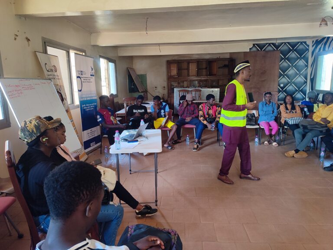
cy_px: 125
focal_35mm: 25
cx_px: 166
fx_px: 240
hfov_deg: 69.4
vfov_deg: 54.9
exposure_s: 1/33
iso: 273
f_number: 1.9
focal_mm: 6.04
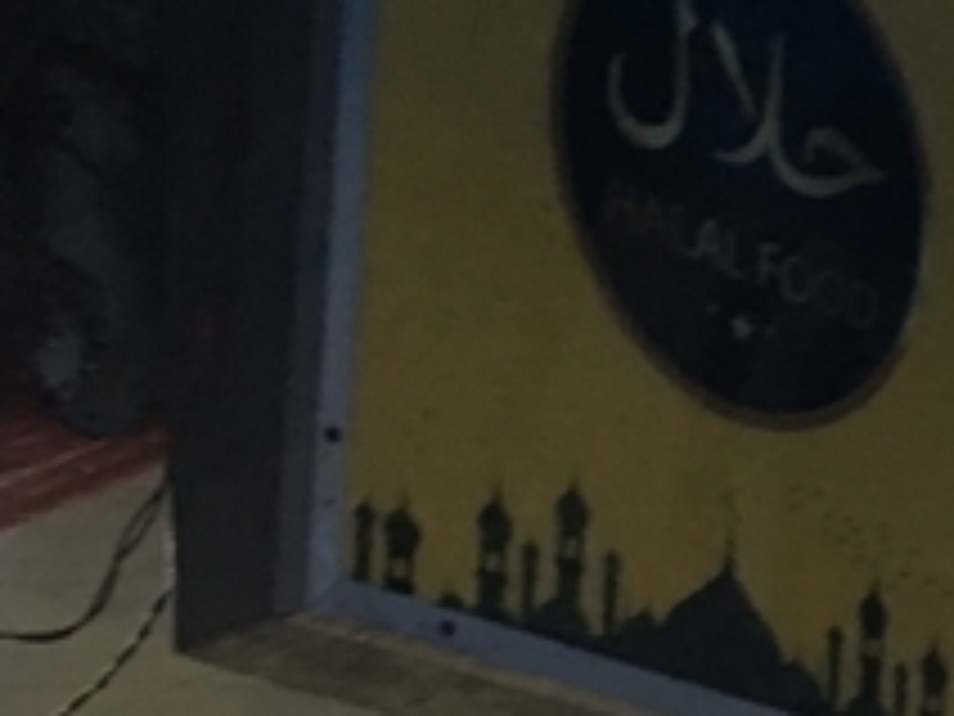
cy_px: 1112
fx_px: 4520
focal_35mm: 164
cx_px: 1400
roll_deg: +4.9
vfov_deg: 8.8
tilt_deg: +13.2
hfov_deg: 11.6
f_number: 2.2
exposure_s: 1/33
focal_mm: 4.15
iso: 125
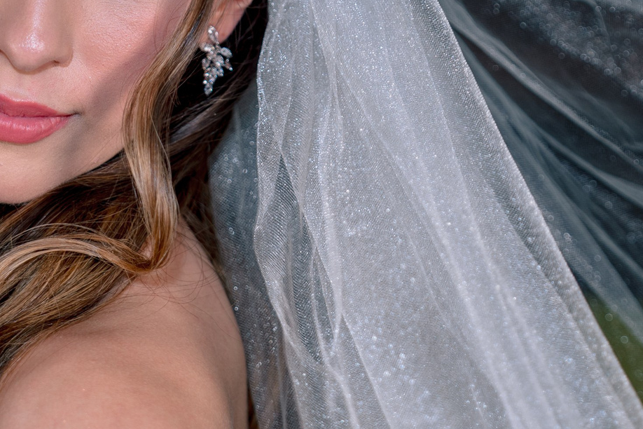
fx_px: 2840
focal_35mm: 159
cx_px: 532
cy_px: -26
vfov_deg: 8.6
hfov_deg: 12.8
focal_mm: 57
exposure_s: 1/250
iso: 125
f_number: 2.8
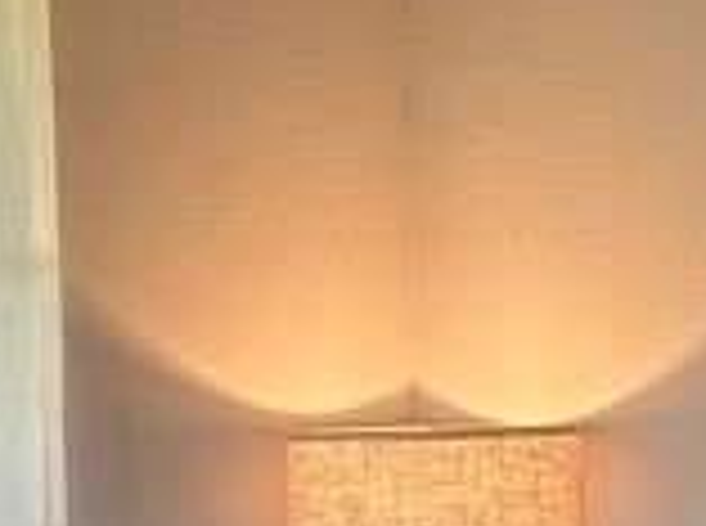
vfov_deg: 8.3
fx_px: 3459
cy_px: 985
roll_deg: +2.3
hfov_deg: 11.6
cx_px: 180
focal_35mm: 170
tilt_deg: -9.6
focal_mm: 5.7
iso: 100
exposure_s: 1/120
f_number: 1.5
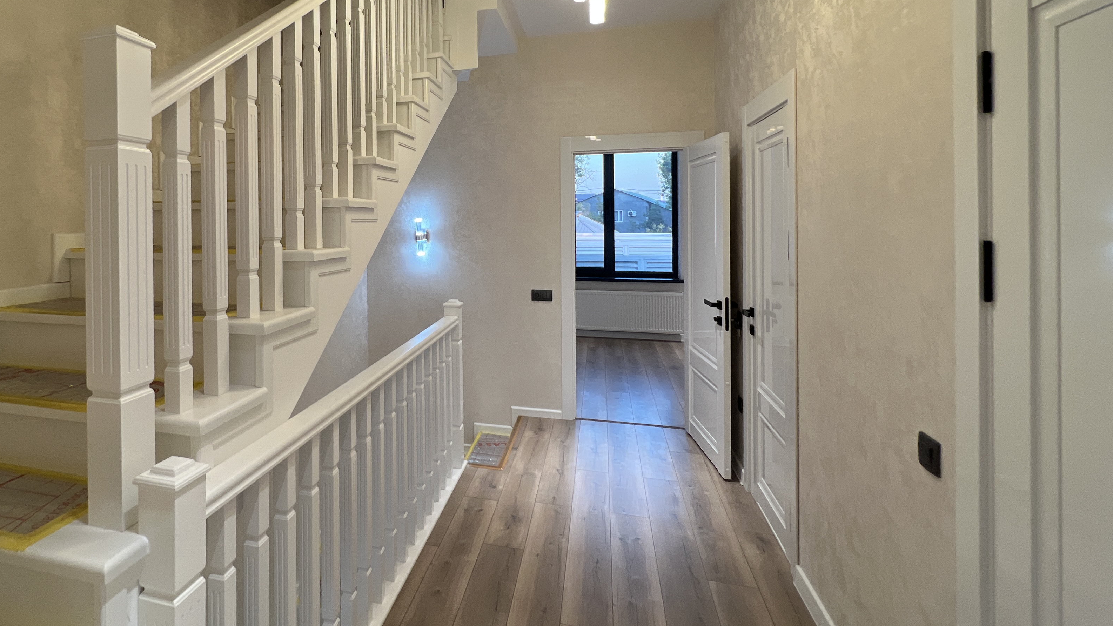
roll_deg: +1.9
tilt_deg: +1.0
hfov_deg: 90.9
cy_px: 223
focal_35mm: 18
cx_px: 422
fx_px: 531
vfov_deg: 60.0
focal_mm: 1.57
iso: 80
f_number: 1.8
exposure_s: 1/100
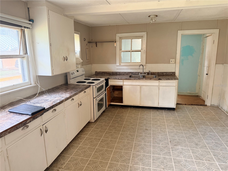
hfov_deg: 71.6
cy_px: 86
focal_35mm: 24
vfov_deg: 56.8
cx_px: 114
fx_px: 158
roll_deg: +0.3
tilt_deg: -11.7
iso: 320
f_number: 1.78
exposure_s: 1/60
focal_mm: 6.76
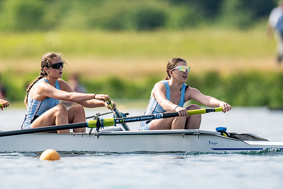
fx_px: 7080
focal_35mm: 900
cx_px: 142
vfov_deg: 1.5
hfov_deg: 2.3
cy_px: 94
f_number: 4
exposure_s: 1/2500
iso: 180
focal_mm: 600
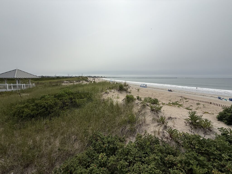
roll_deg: -0.4
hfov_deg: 102.1
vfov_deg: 85.7
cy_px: 87
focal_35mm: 14
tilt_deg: -5.7
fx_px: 94
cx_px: 116
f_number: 2.2
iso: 50
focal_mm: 2.22
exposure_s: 1/5155
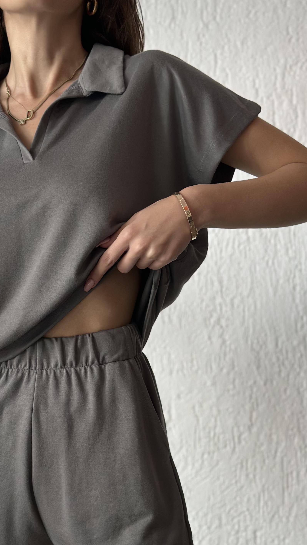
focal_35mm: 74
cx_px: 63
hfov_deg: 16.2
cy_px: 367
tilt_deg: -3.7
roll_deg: +0.3
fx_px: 1071
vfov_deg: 28.4
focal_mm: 6.86
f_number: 1.78
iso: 125
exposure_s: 1/61
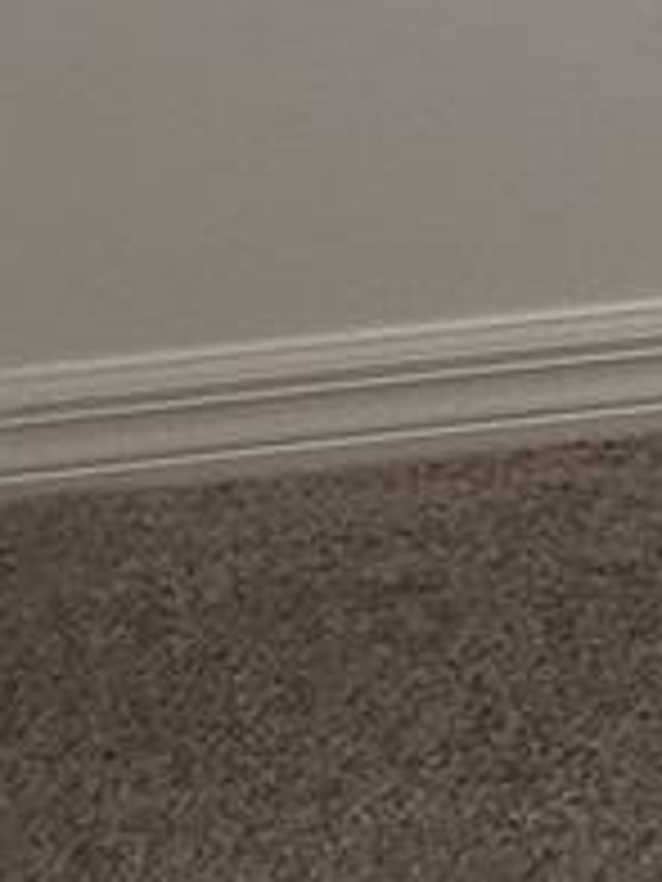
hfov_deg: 8.1
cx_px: 1905
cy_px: -1197
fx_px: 4054
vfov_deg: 10.7
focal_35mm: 159
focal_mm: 5.4
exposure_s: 1/60
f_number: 1.8
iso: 160
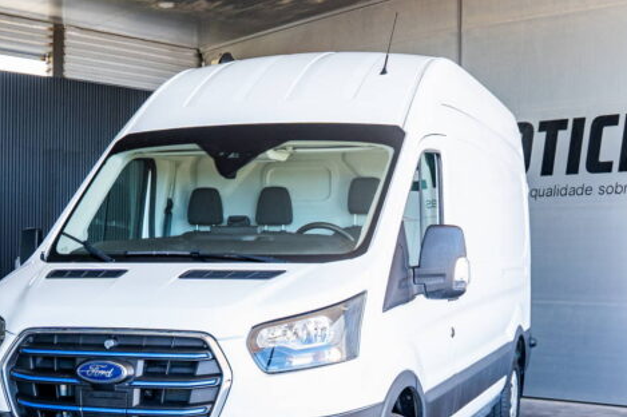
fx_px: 1027
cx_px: 404
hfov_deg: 33.7
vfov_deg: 22.7
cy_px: 331
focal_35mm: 59
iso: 800
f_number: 3.5
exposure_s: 1/500
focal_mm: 24
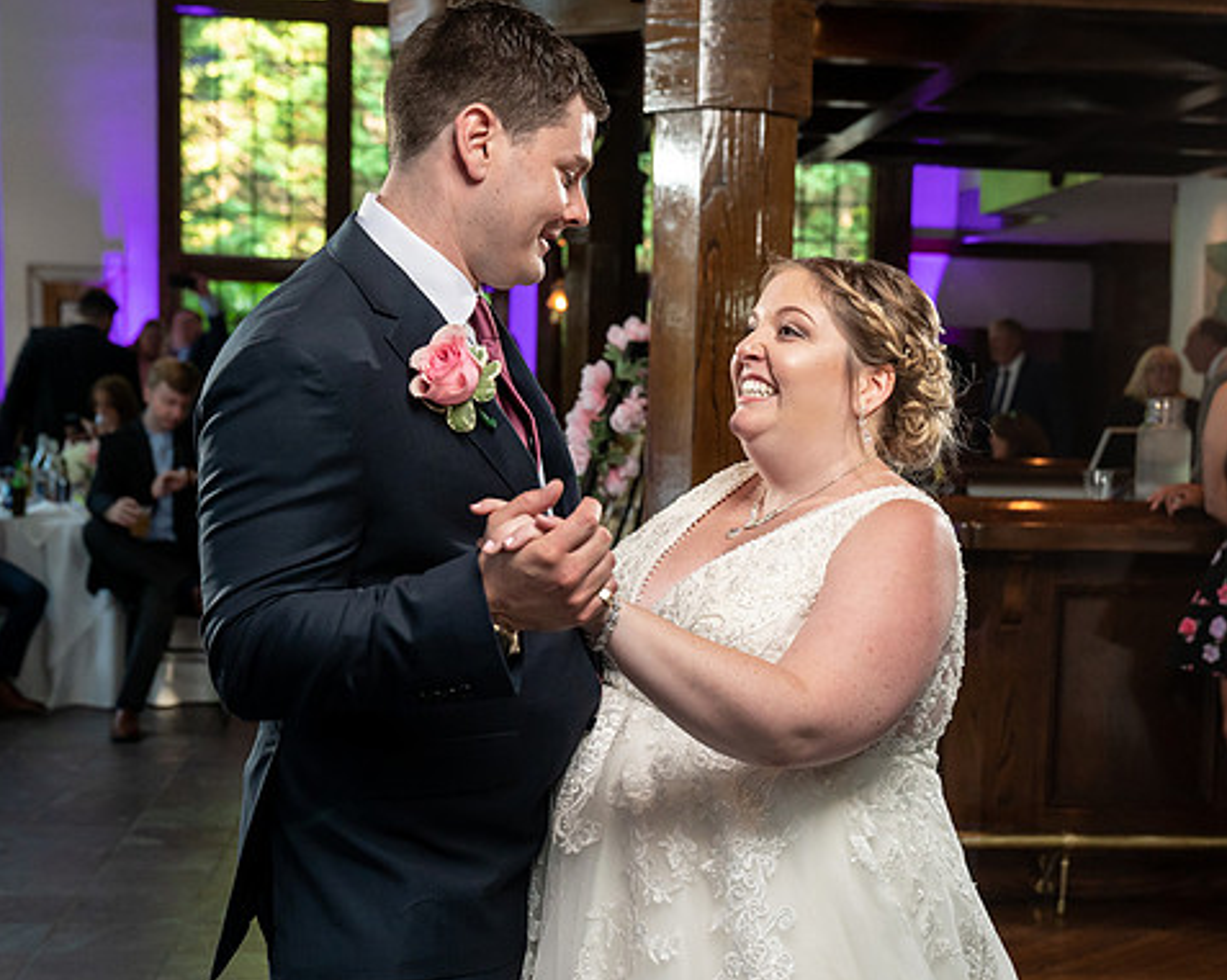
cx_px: 767
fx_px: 2323
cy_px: 597
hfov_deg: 29.5
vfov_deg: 23.8
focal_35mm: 64
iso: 2000
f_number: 4
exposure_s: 1/200
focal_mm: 43
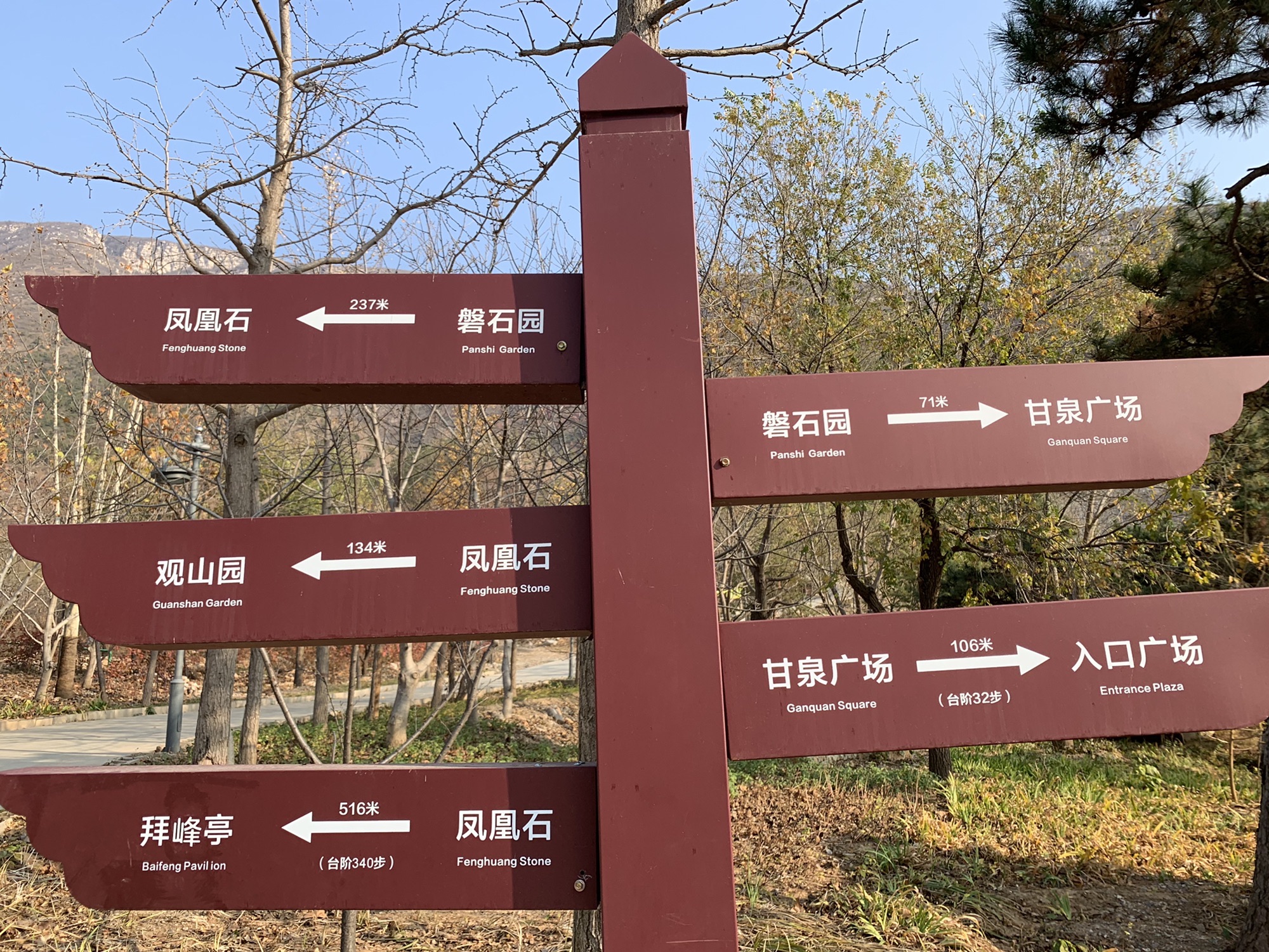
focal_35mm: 26
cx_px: 634
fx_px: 953
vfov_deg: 53.1
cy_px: 476
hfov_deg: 67.3
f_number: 1.8
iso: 25
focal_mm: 4.25
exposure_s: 1/894
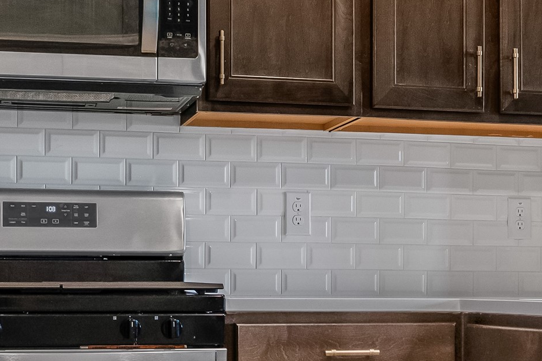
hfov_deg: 28.1
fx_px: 1084
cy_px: 267
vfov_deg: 18.8
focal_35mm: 72
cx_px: 238
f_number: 11
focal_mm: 21
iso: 1250
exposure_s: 1/10
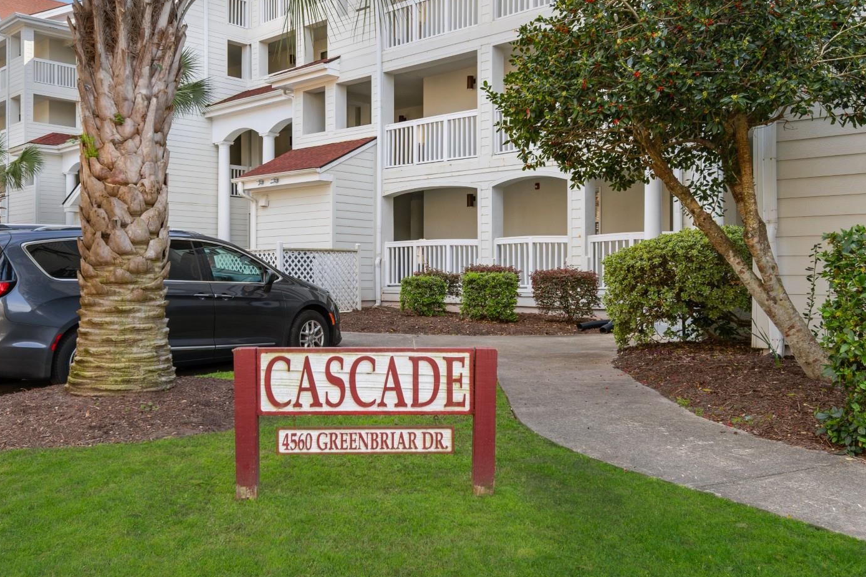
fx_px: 842
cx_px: 397
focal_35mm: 35
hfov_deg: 54.4
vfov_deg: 37.8
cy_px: 274
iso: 100
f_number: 5.6
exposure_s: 1/80
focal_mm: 20
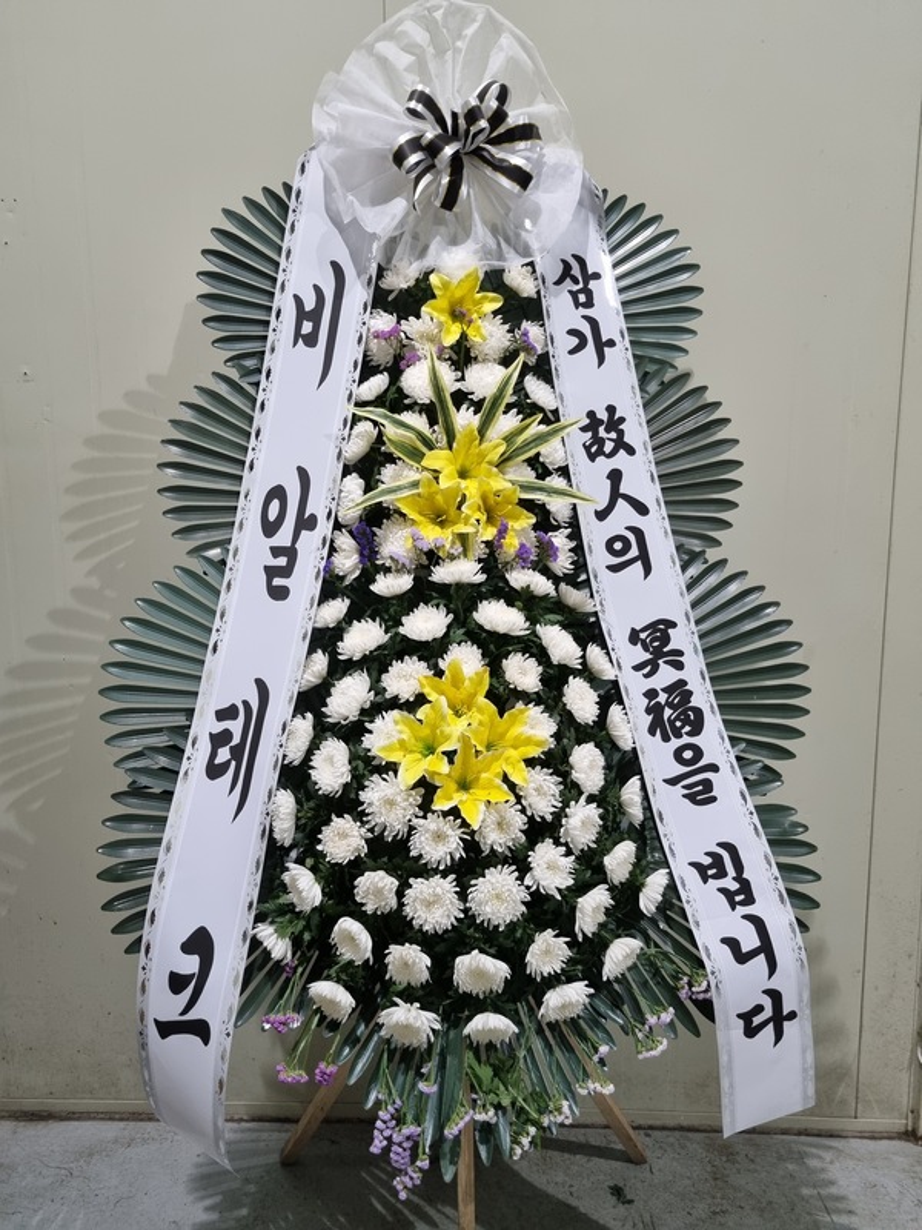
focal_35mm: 26
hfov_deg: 53.1
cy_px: 615
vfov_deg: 67.3
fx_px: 923
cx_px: 461
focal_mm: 5.4
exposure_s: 1/40
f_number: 1.8
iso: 320
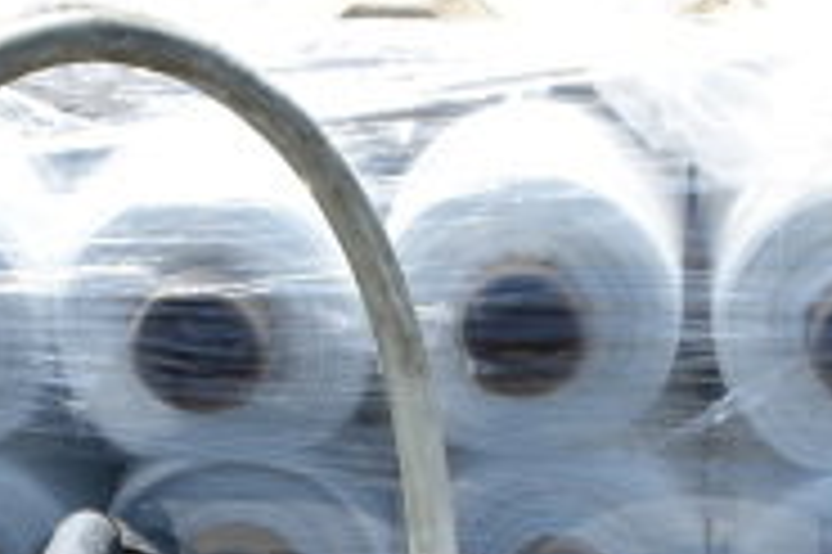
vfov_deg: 13.0
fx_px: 2286
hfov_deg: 20.5
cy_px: 858
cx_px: 562
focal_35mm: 99
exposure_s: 1/250
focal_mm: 20
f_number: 8
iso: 200
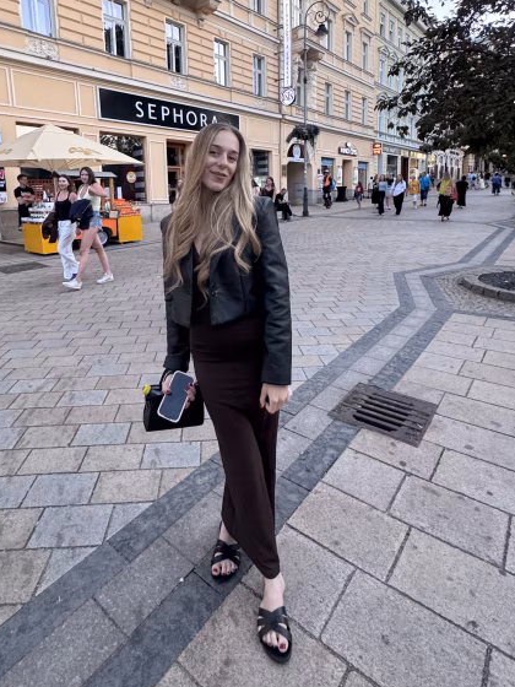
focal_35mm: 20
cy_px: 253
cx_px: 224
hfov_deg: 65.7
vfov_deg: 80.1
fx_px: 397
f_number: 2.2
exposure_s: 1/99
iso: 250
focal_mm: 2.22
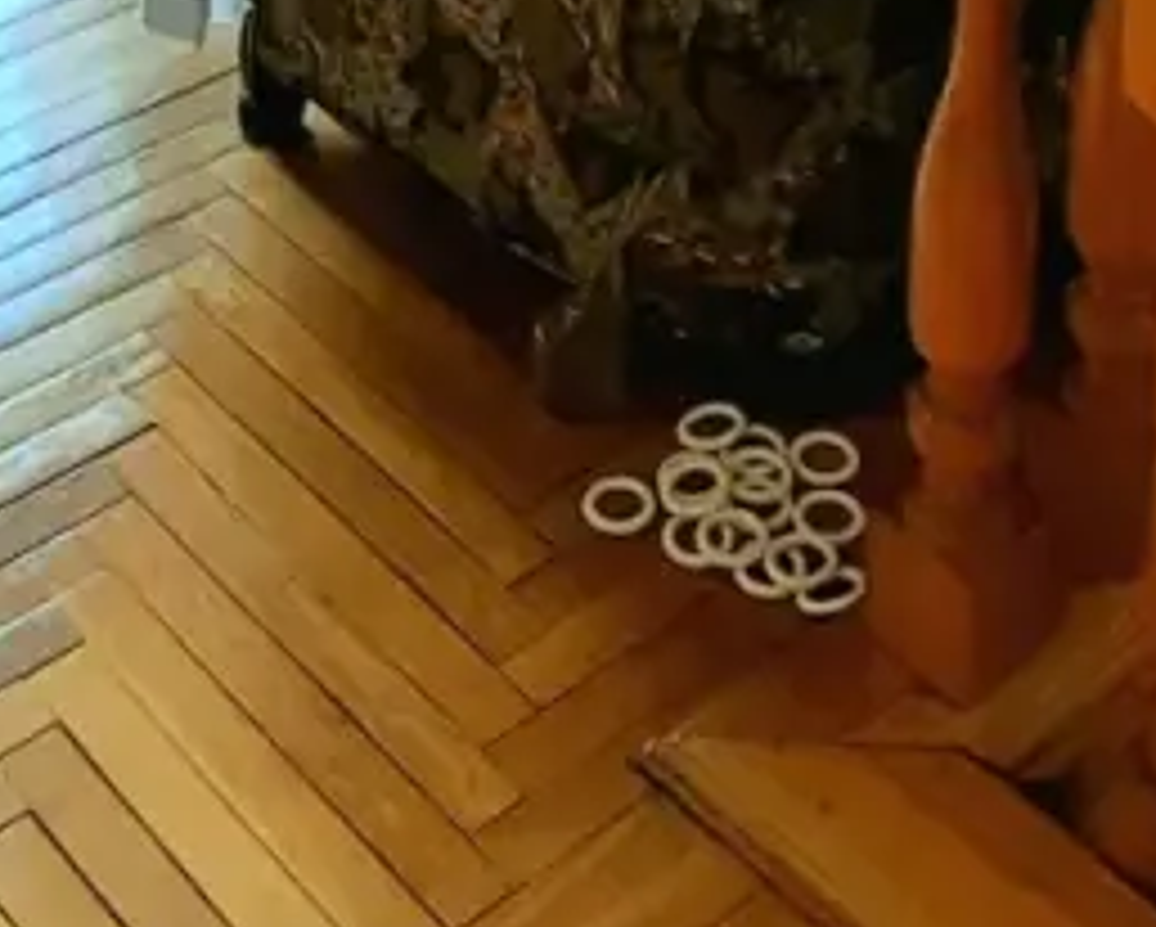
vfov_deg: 14.1
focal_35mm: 79
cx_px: 589
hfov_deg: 24.1
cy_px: -1242
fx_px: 2705
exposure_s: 1/50
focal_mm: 1.74
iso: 100
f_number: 2.2
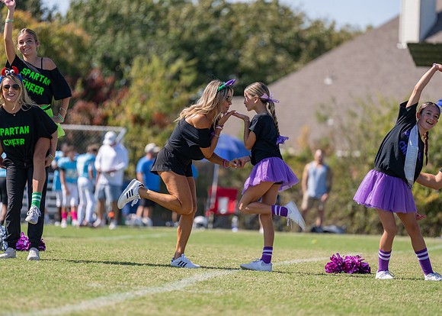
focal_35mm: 210
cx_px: 221
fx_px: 2630
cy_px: 158
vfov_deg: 6.9
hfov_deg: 9.6
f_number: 2.8
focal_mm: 200
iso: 320
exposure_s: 1/5000
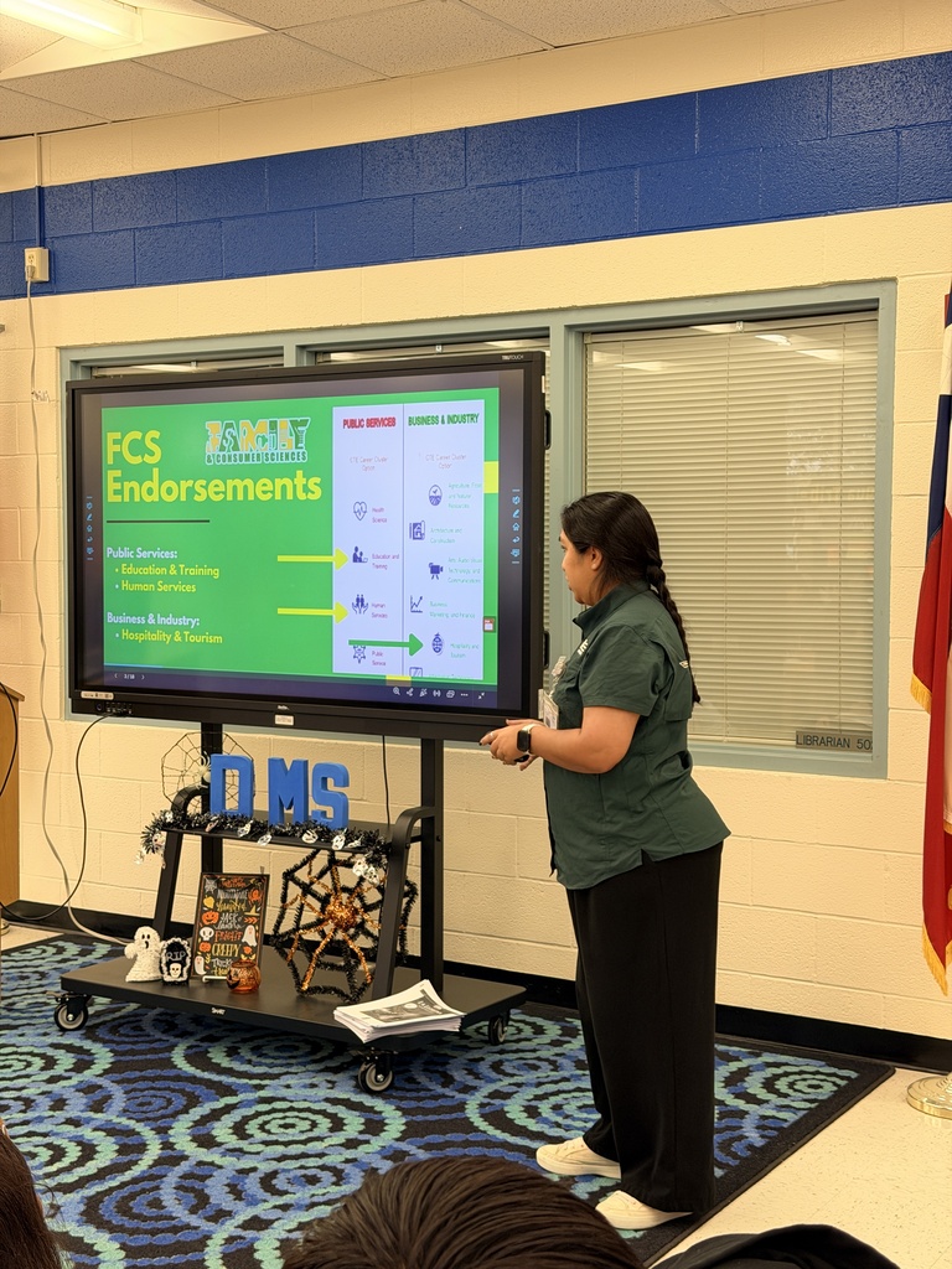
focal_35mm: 48
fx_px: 1760
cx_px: 476
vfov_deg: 39.7
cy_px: 634
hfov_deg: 30.3
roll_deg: -0.2
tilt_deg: -2.6
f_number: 1.78
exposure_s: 1/60
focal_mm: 6.76
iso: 80
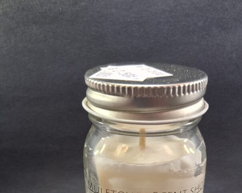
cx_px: 141
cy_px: 190
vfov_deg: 32.3
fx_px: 308
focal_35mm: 43
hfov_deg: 42.8
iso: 200
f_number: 1.8
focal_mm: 3.98
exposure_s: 1/120
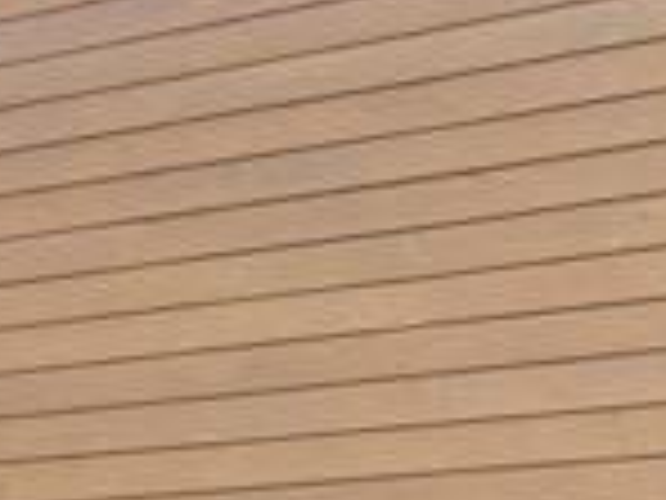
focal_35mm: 123
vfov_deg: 11.3
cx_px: 990
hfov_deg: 14.9
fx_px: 2366
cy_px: 865
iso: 40
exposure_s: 1/391
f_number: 1.8
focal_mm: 5.23
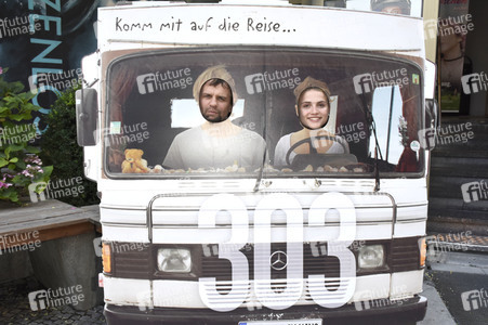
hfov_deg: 53.2
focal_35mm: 36
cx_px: 244
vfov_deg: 36.8
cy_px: 162
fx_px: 488
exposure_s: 1/160
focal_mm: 24
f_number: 6.3
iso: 1000
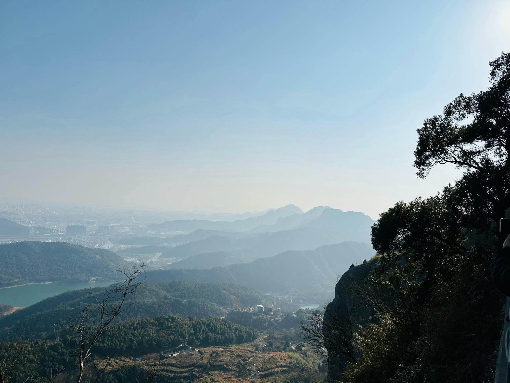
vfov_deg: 56.8
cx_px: 255
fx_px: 354
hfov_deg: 71.6
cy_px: 192
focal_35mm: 24
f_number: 1.78
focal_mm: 6.86
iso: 80
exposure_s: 1/15625
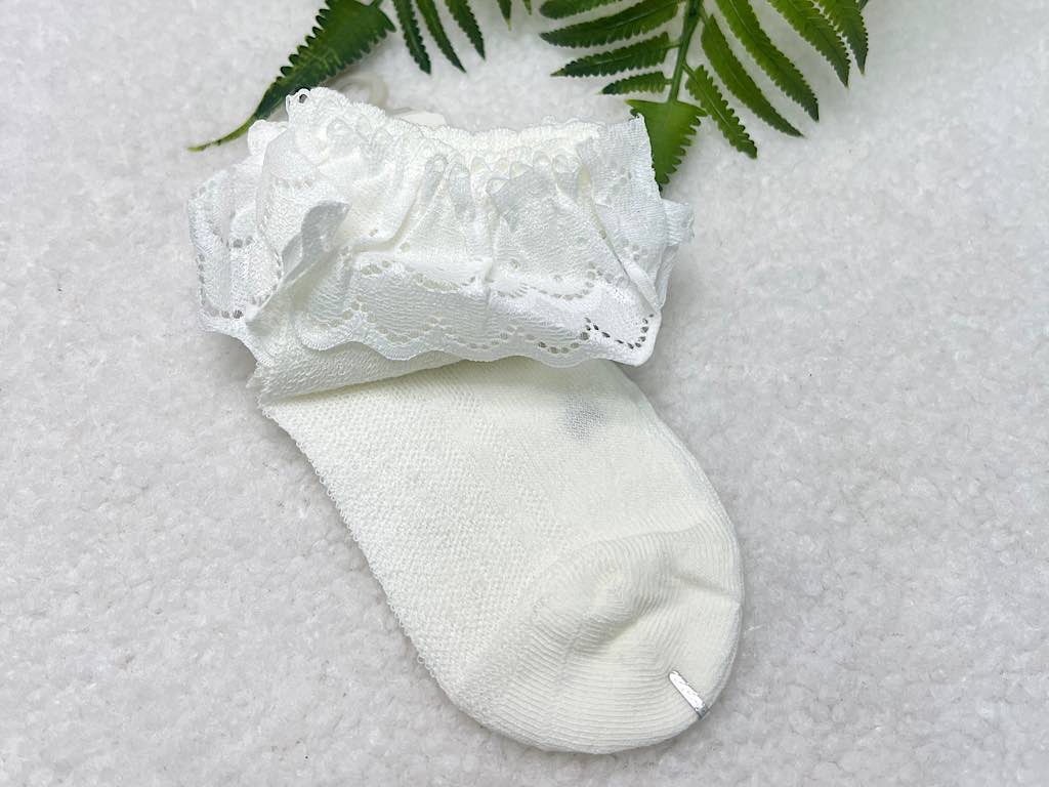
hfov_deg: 67.3
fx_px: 788
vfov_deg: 53.1
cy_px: 394
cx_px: 524
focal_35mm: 26
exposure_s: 1/100
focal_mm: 5.7
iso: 50
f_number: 1.5
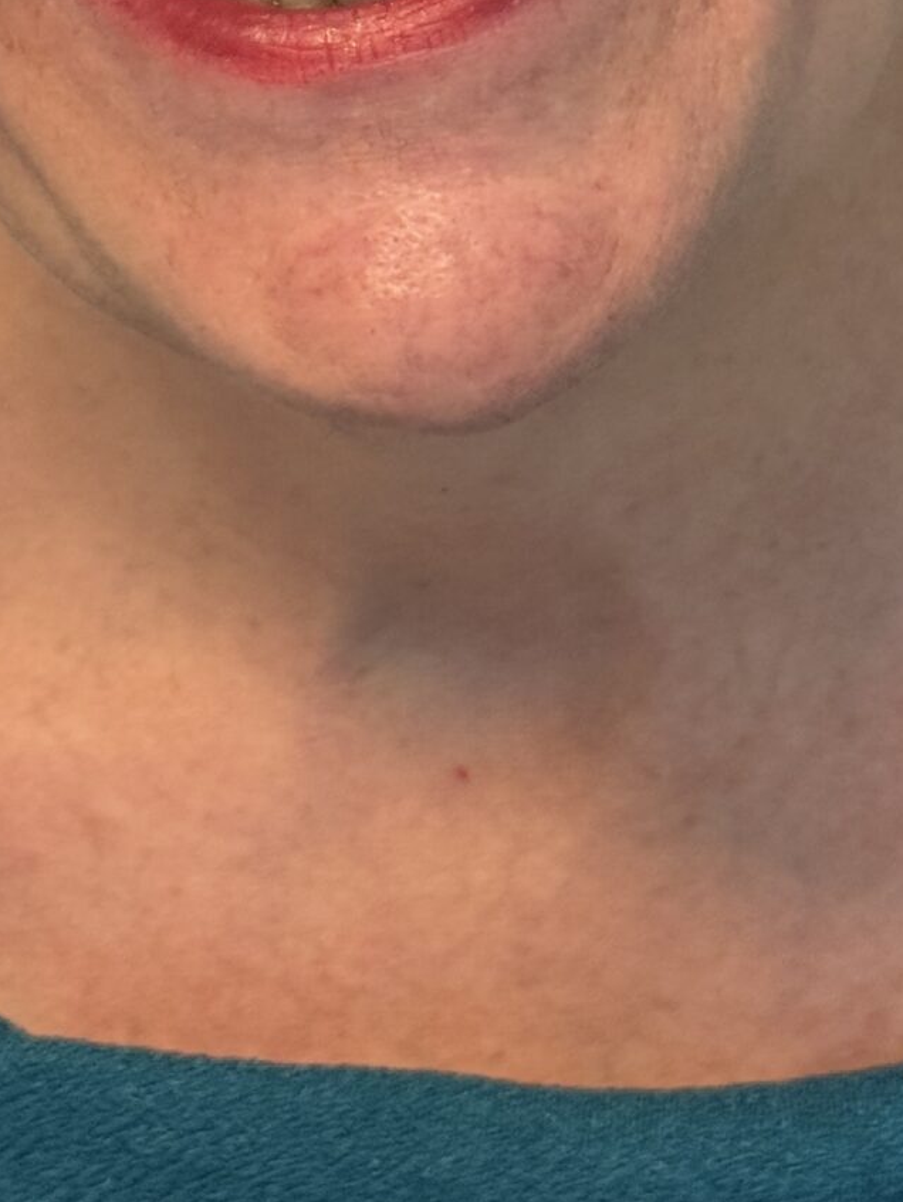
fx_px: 5040
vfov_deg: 13.2
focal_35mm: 145
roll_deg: +0.2
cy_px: -304
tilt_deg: -3.1
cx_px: 510
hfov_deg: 10.2
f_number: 1.78
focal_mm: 6.76
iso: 250
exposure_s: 1/60
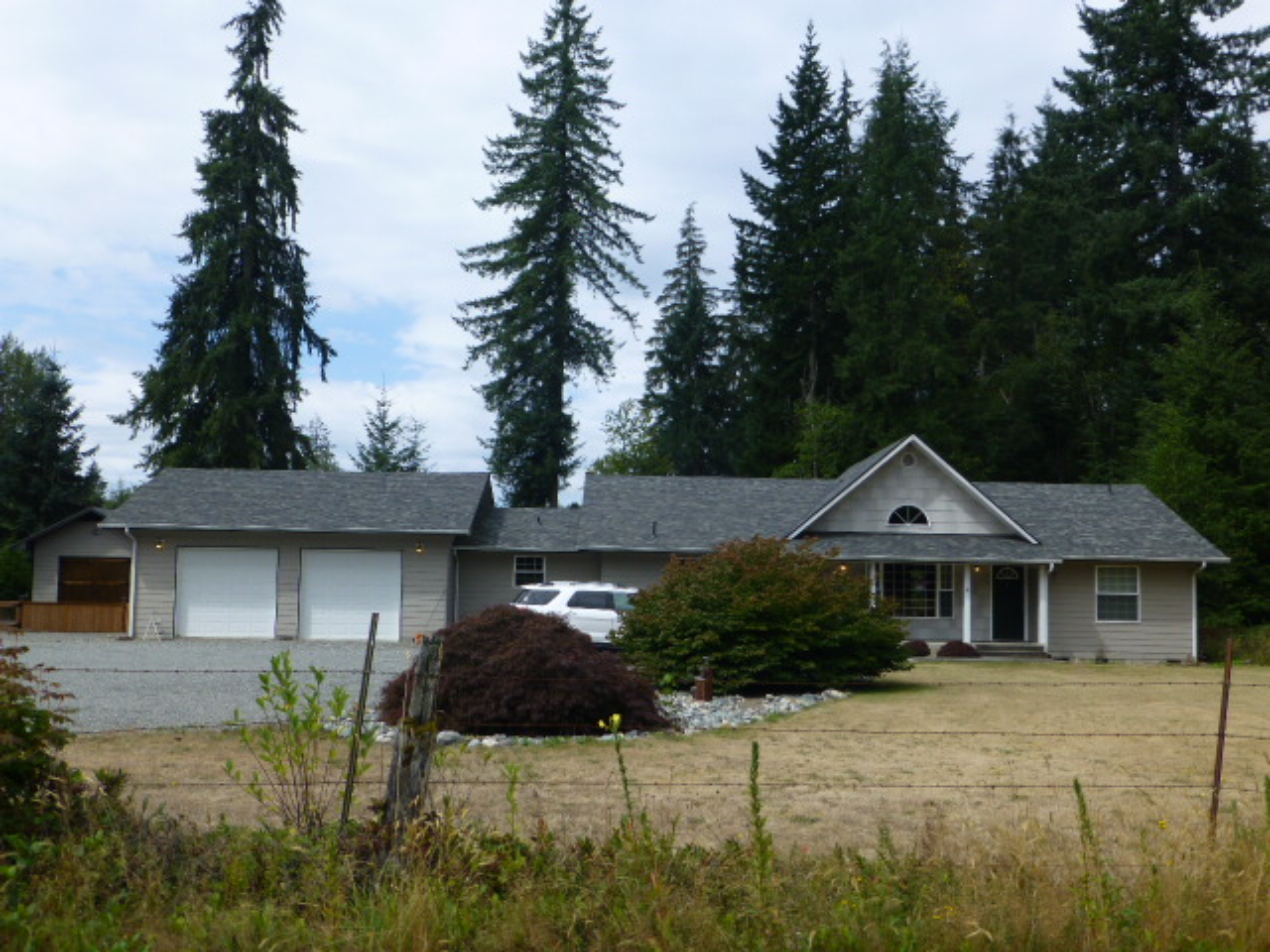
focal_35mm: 34
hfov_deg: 54.0
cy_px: 476
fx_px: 1247
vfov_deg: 41.8
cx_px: 635
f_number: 3.7
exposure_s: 1/800
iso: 100
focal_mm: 6.1
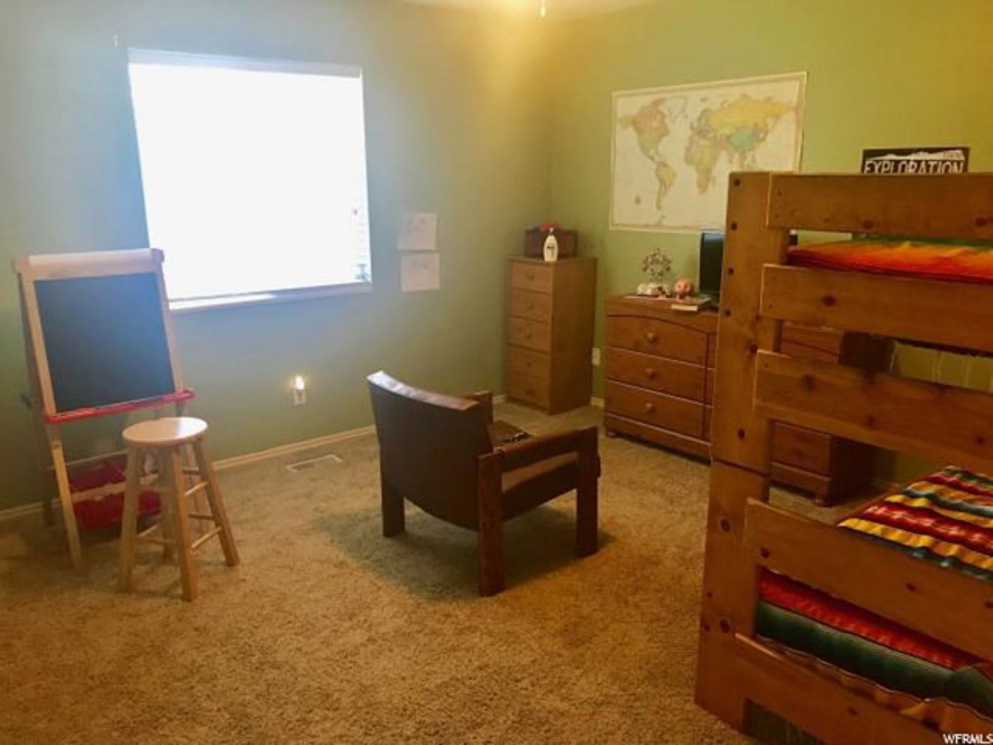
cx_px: 496
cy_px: 372
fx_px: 803
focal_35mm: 28
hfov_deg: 63.4
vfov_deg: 49.7
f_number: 1.8
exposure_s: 1/15
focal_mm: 3.99
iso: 64
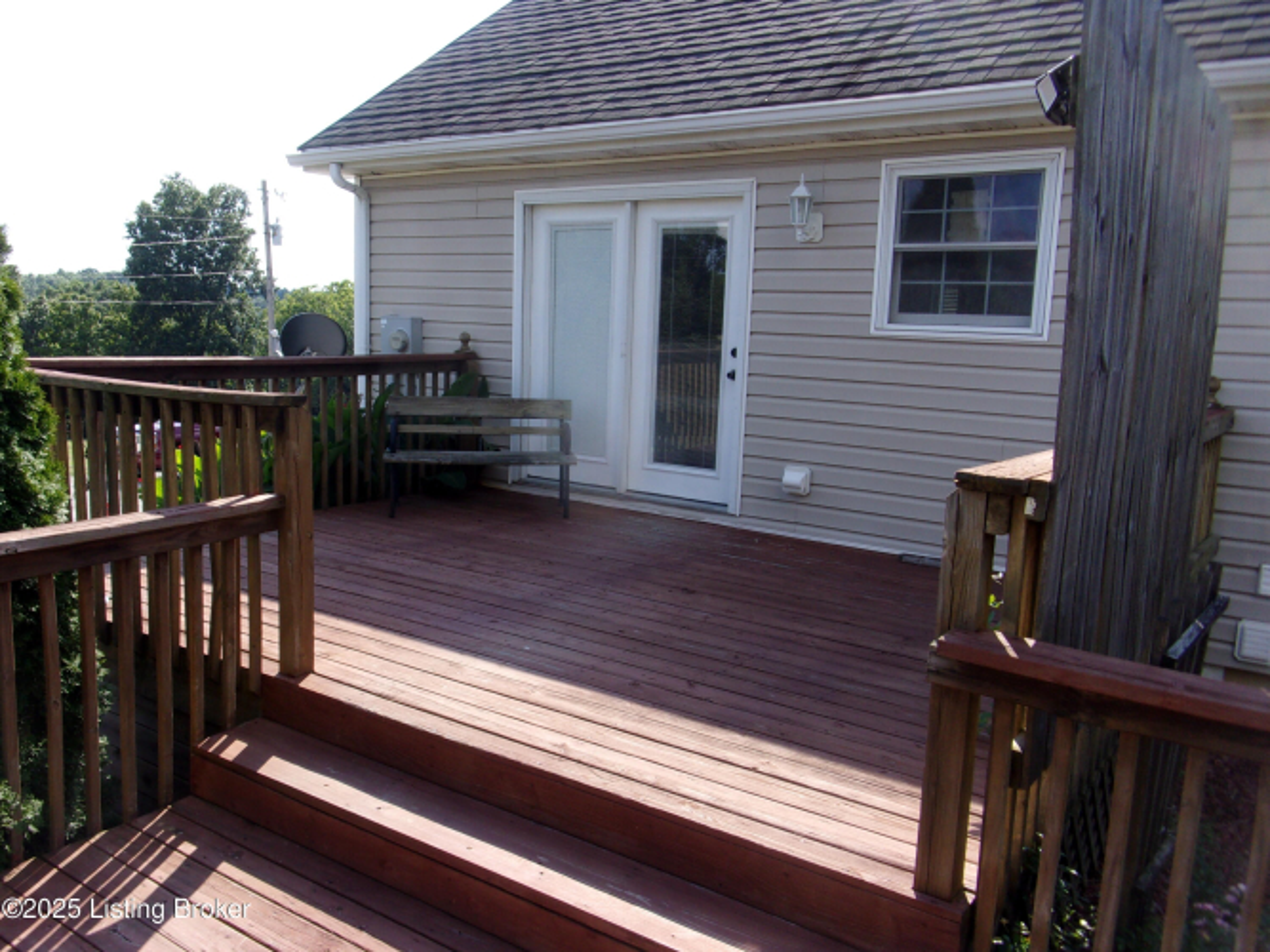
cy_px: 476
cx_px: 635
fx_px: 1027
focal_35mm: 28
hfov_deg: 63.5
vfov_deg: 49.7
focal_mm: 5.1
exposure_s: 1/45
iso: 80
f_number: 10.8
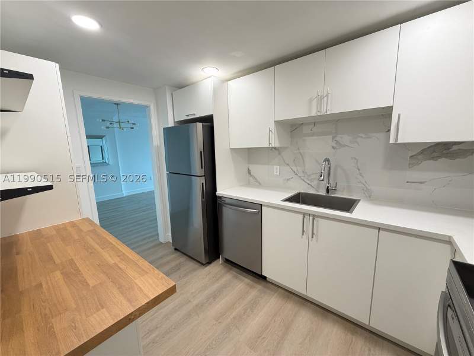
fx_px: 192
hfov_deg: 102.1
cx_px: 237
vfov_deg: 85.7
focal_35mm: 14
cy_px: 178
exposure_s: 1/60
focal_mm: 2.22
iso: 200
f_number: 2.2
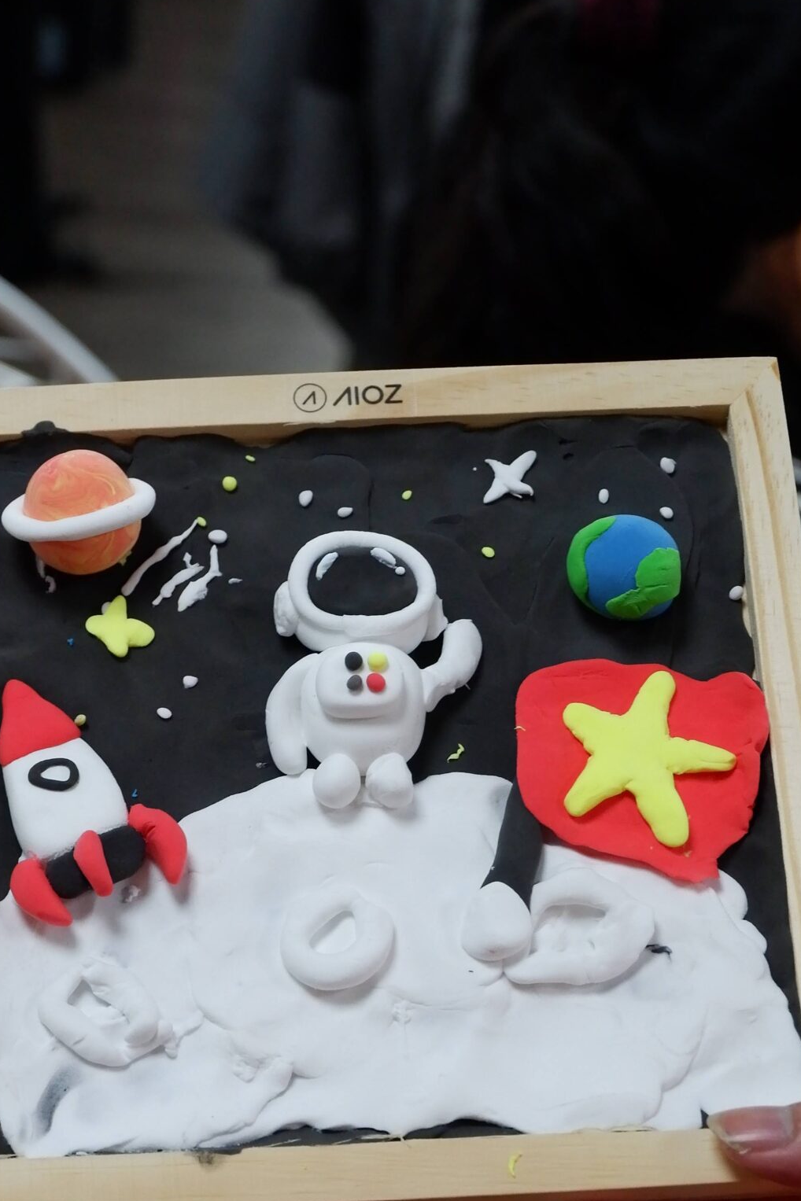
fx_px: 3804
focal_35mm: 114
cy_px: 720
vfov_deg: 17.9
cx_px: 373
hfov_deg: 12.0
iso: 1600
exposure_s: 1/140
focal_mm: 45.2
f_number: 5.6
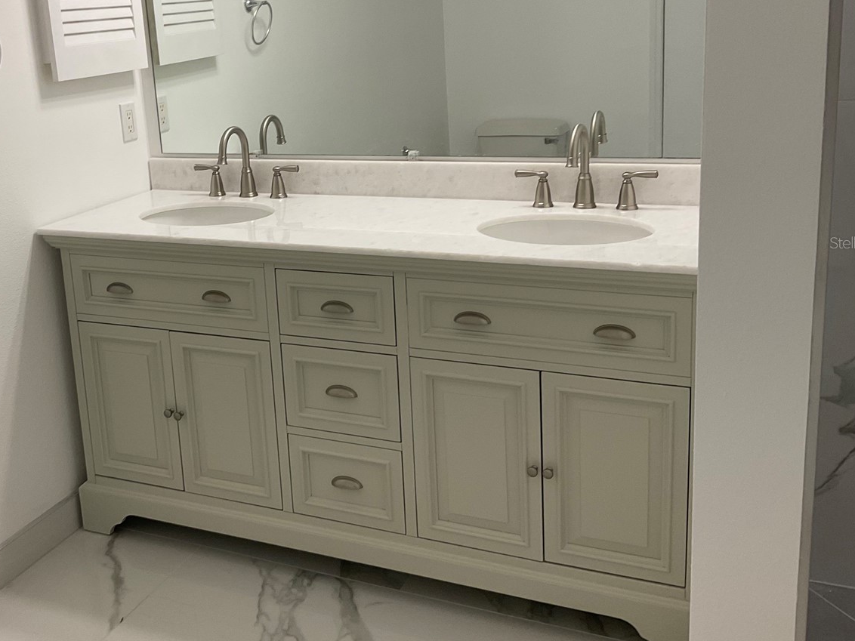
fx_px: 1013
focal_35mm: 41
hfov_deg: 45.2
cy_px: 242
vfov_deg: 35.0
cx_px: 297
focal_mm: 3
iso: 40
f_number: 1.8
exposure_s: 1/60
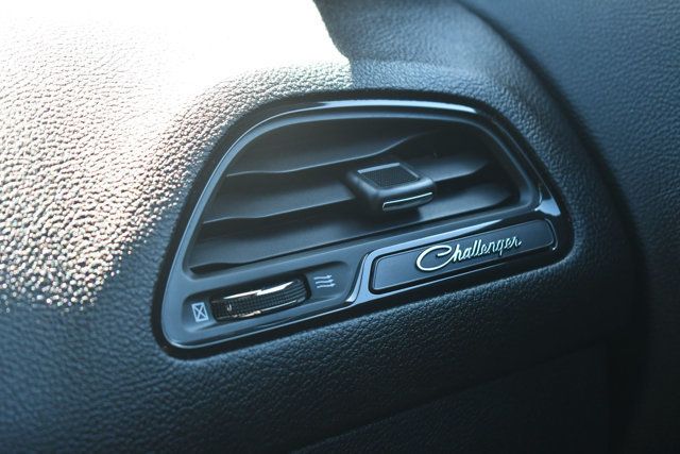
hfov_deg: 24.8
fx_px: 1549
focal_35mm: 82
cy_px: 227
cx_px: 340
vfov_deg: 16.7
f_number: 5.6
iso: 800
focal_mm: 55
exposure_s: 1/200
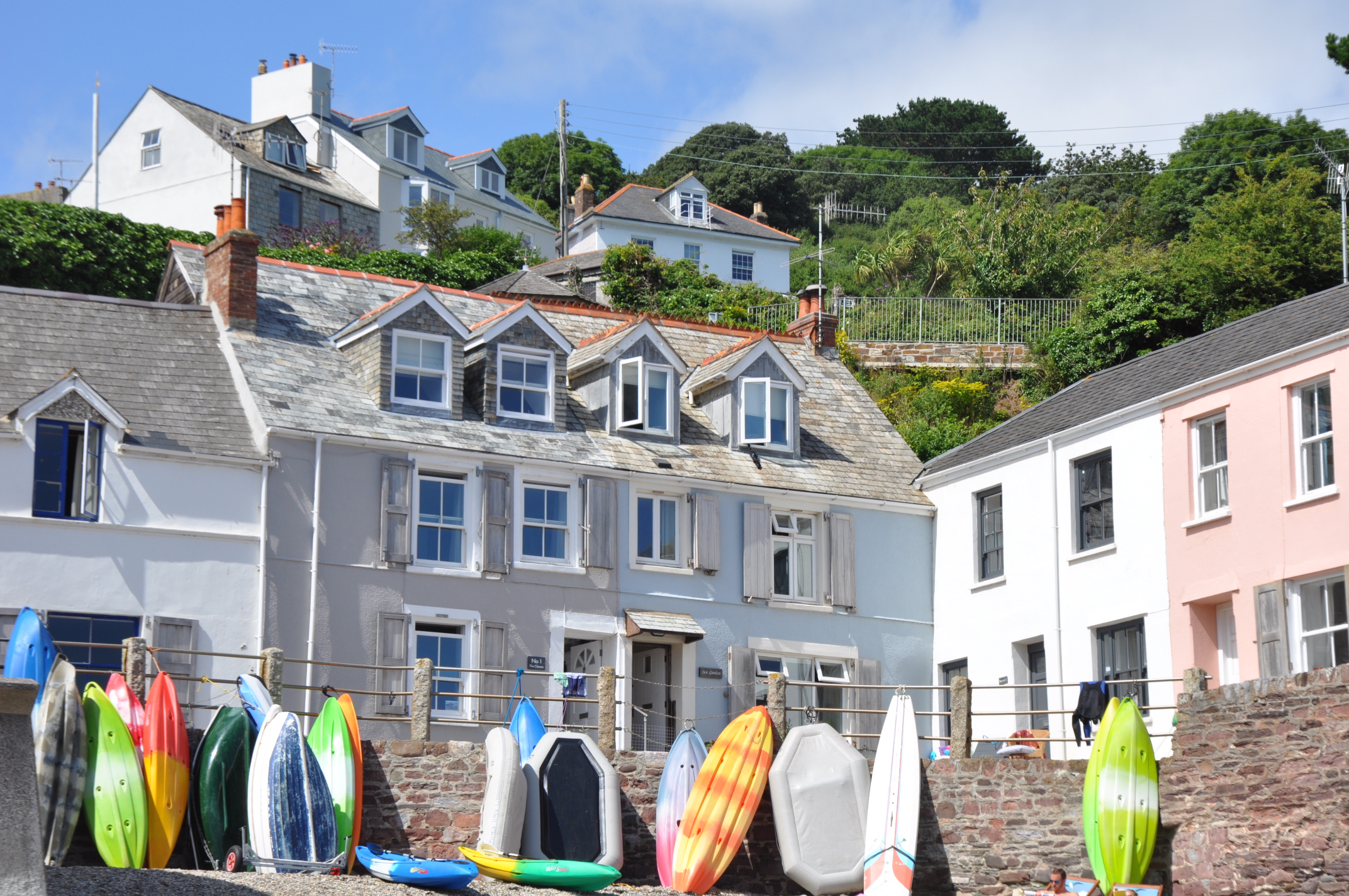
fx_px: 3256
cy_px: 448
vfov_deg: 15.7
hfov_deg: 23.4
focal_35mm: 87
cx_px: 674
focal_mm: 58
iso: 200
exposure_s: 1/400
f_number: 10
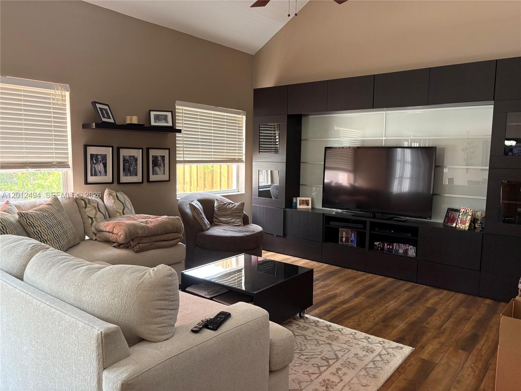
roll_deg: -0.3
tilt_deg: -5.9
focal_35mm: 26
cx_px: 260
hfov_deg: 67.3
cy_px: 196
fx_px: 391
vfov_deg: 53.1
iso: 160
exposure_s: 1/60
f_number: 1.6
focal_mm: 5.96
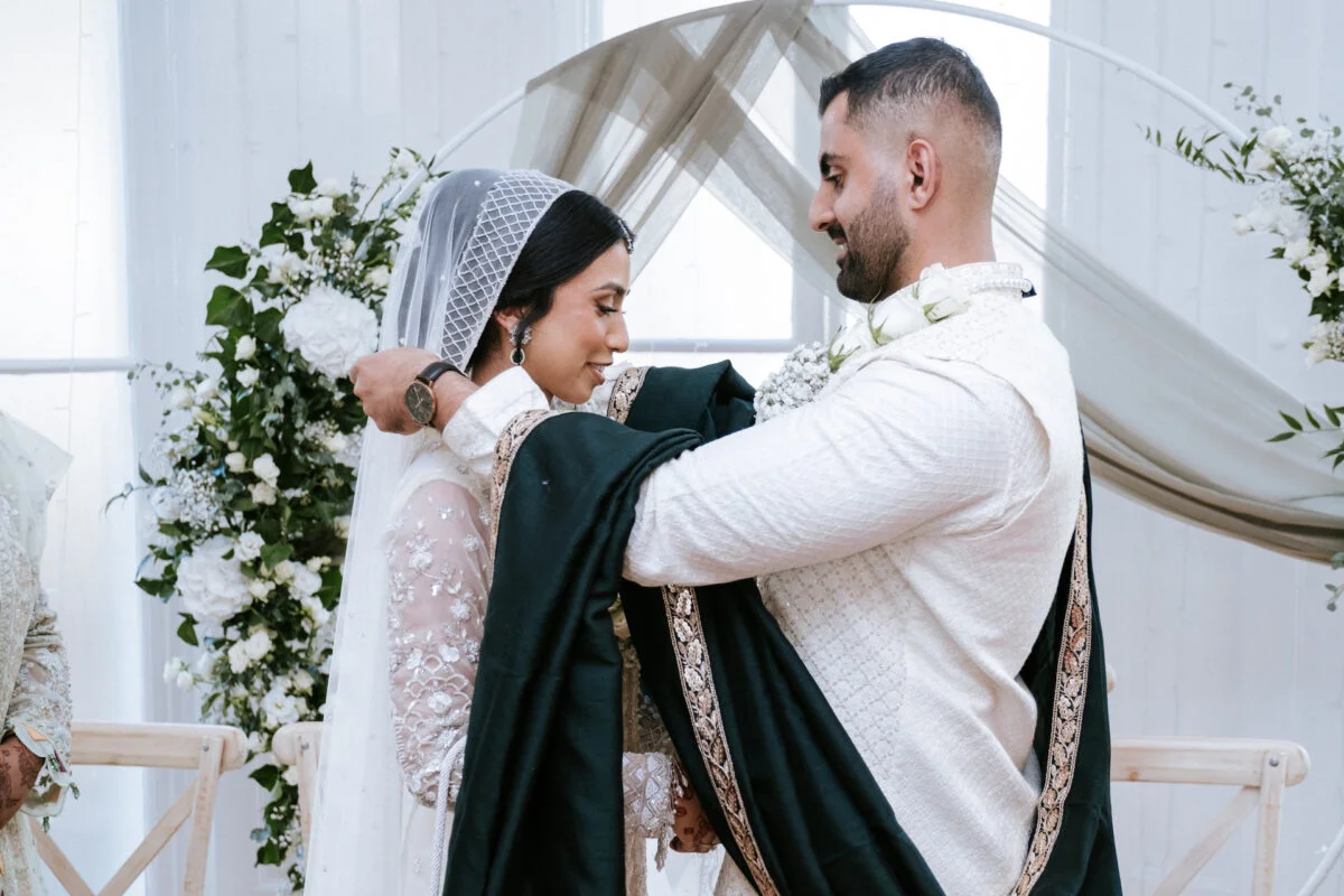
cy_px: 447
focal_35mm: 41
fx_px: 1529
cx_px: 668
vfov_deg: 32.7
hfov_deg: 47.5
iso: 320
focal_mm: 25.7
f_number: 2.8
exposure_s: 1/140
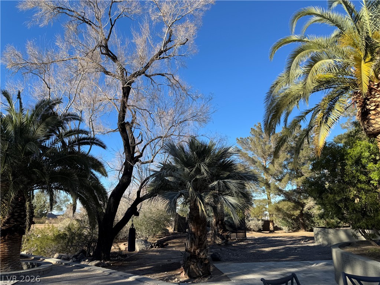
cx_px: 190
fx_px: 263
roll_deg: +1.1
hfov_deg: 71.6
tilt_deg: +13.9
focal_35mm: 24
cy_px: 142
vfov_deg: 56.8
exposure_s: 1/2331
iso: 80
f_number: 1.78
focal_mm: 6.76
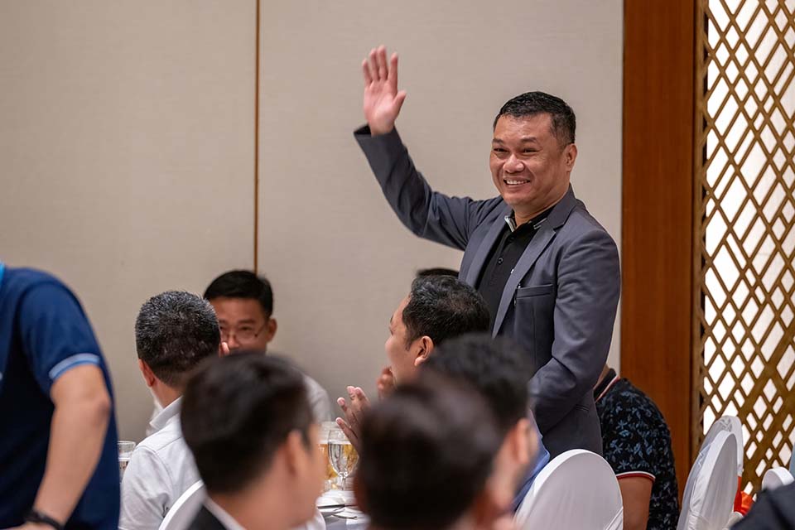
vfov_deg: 6.9
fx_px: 4416
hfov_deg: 10.3
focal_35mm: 200
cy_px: 265
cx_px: 398
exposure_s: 1/200
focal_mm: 200
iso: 3200
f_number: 3.5
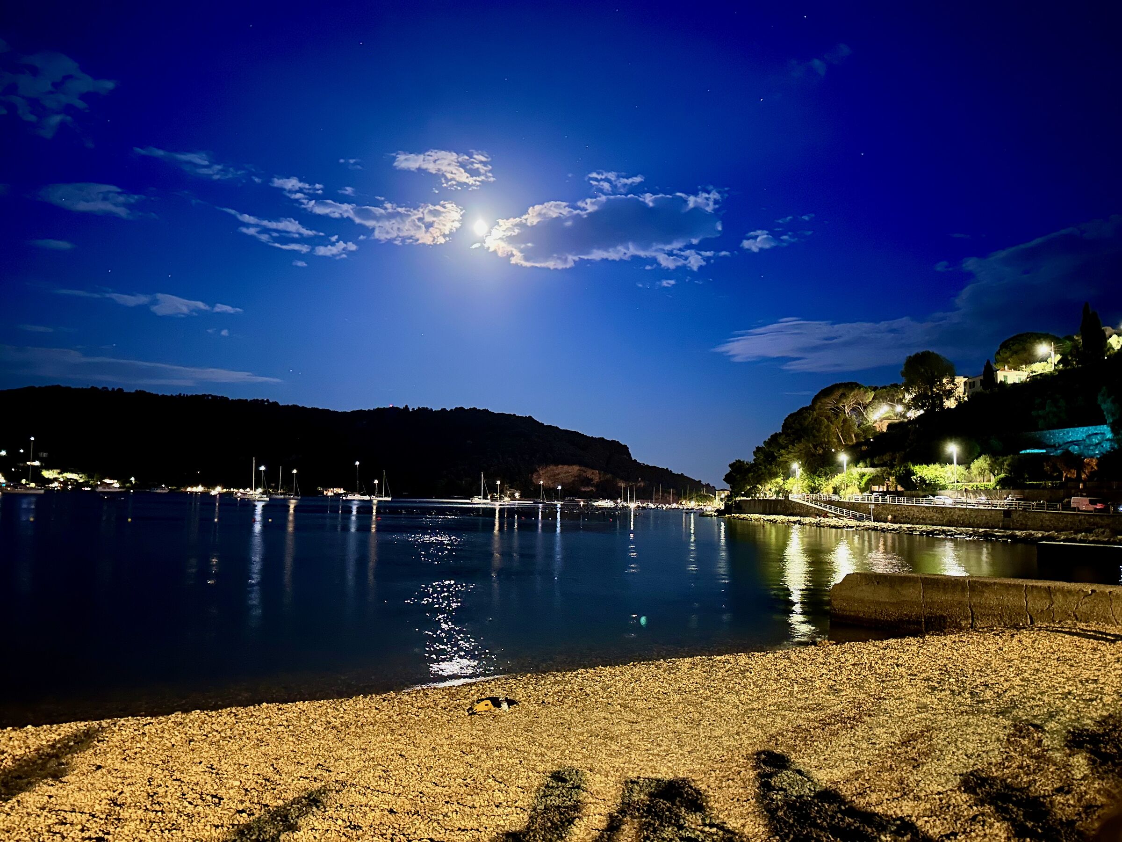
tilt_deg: +5.1
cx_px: 561
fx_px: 778
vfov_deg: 56.8
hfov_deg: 71.6
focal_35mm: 24
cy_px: 421
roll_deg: -2.0
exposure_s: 1/2
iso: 1600
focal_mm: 6.86
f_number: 1.78
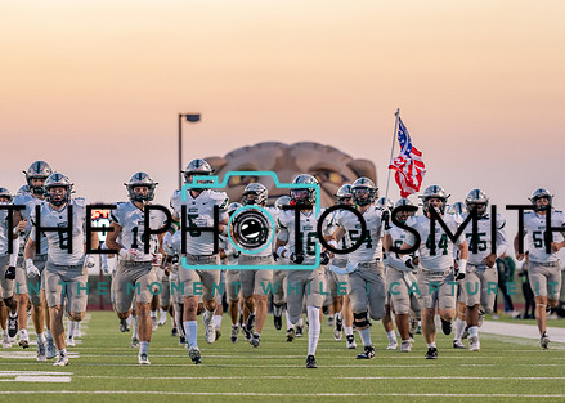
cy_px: 261
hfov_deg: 8.7
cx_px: 252
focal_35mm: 232
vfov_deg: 6.2
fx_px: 3720
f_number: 2.8
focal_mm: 151
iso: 1250
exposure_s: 1/1000
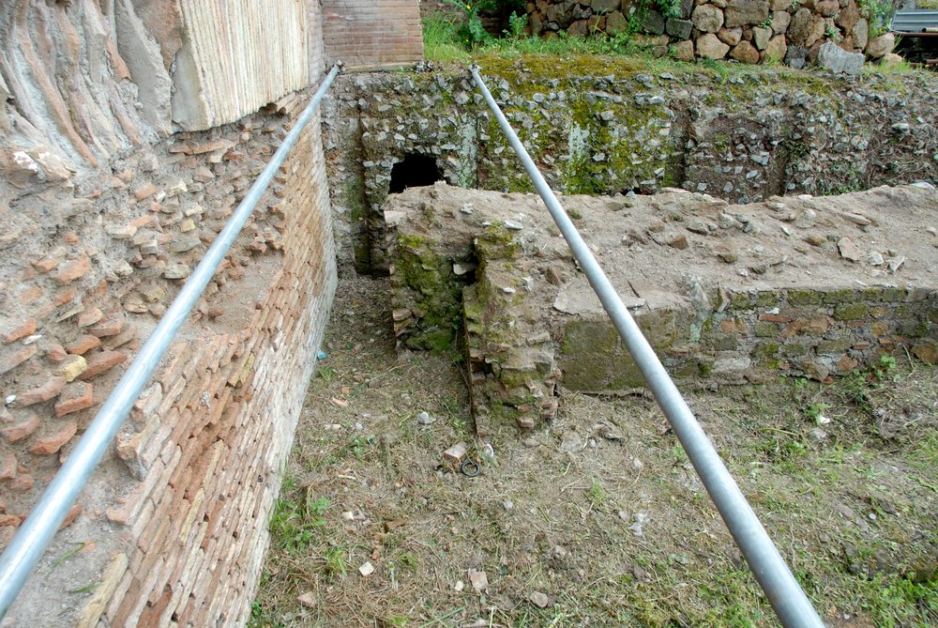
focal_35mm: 21
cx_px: 469
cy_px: 314
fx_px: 548
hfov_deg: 81.1
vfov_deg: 59.6
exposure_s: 1/100
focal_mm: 14
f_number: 5
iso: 200
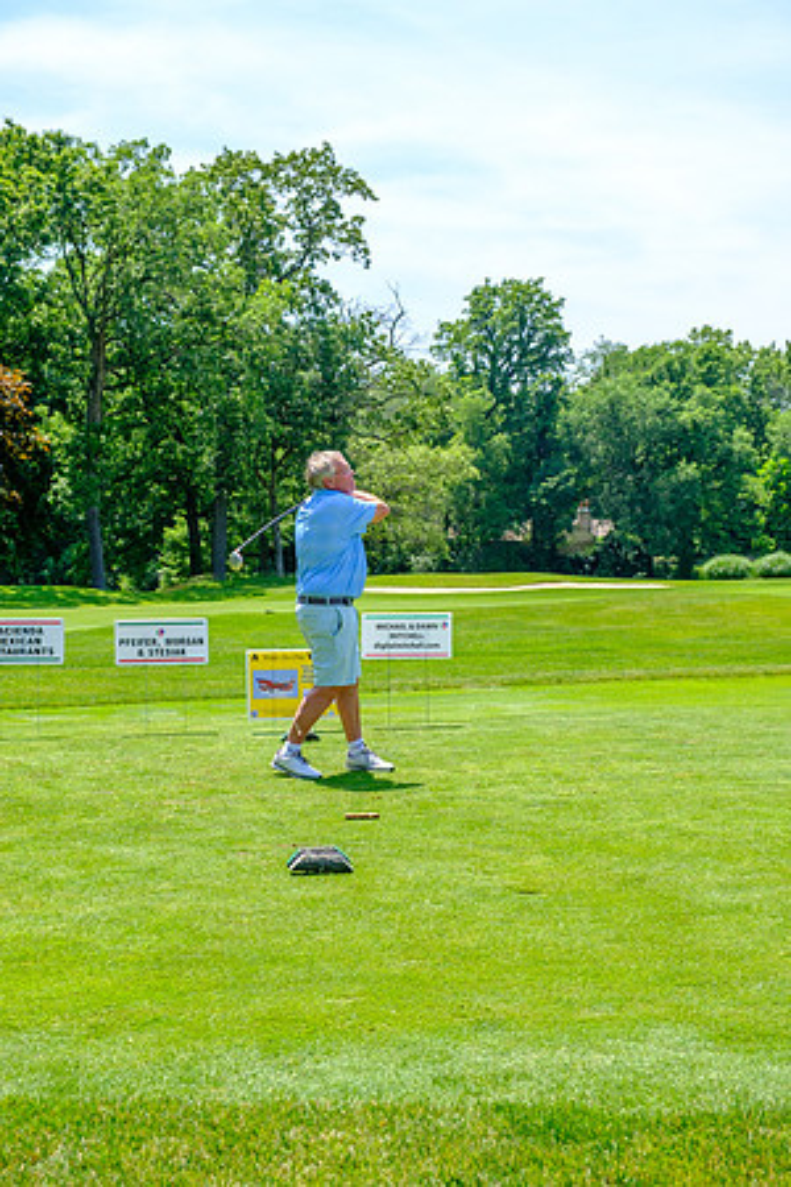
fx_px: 1780
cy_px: 594
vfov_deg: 36.9
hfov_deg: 25.1
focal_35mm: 54
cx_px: 396
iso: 200
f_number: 5.6
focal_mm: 35.8
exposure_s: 1/250
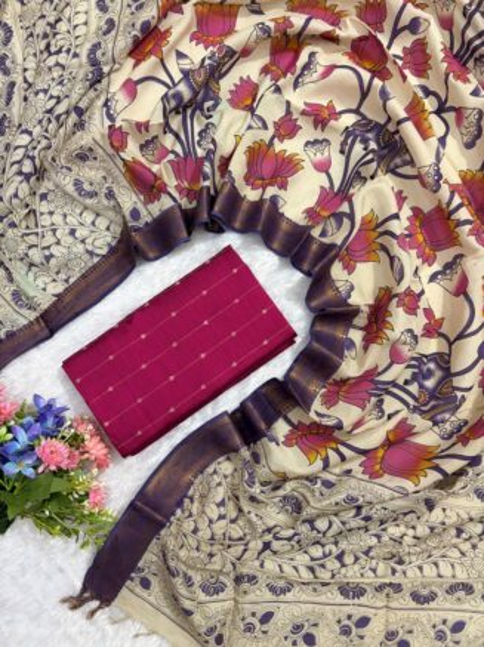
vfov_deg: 67.3
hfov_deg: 53.0
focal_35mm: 26
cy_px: 324
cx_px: 242
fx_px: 485
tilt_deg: -85.4
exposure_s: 1/50
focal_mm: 5.96
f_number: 1.6
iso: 160
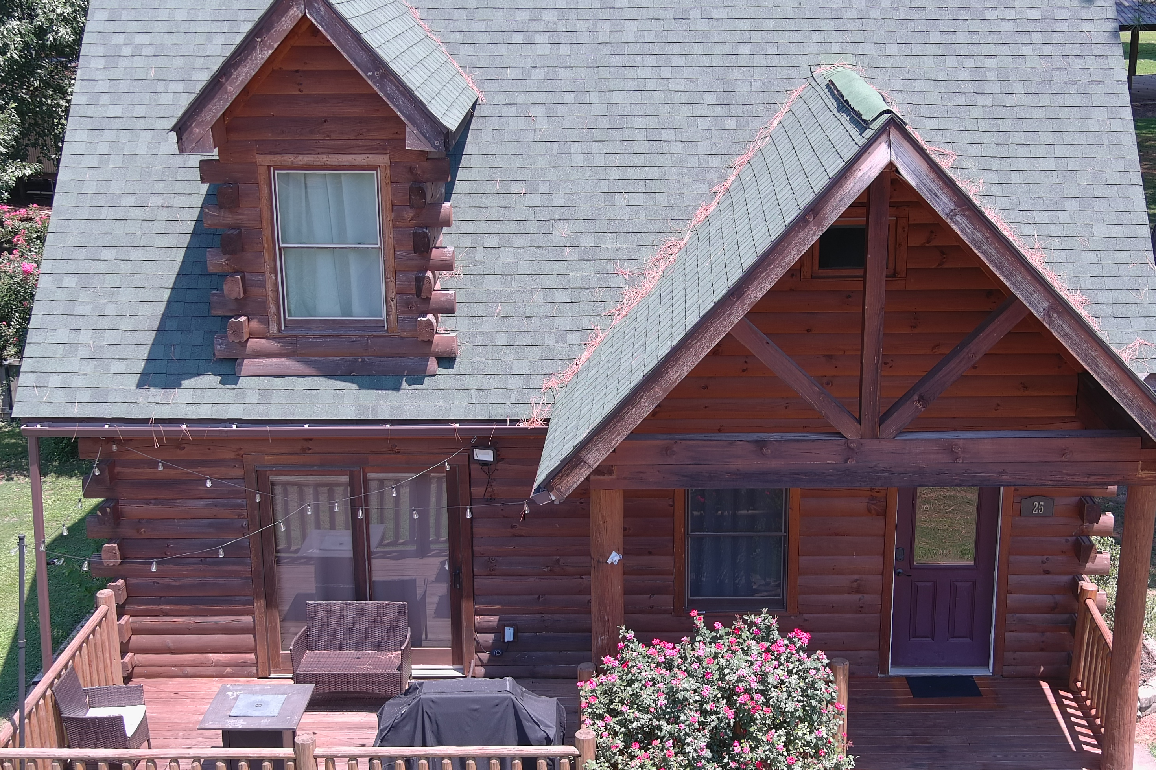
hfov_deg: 36.9
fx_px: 1734
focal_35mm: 54
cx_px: 627
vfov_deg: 25.0
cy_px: 421
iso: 100
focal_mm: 10.57
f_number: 2.8
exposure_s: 1/400
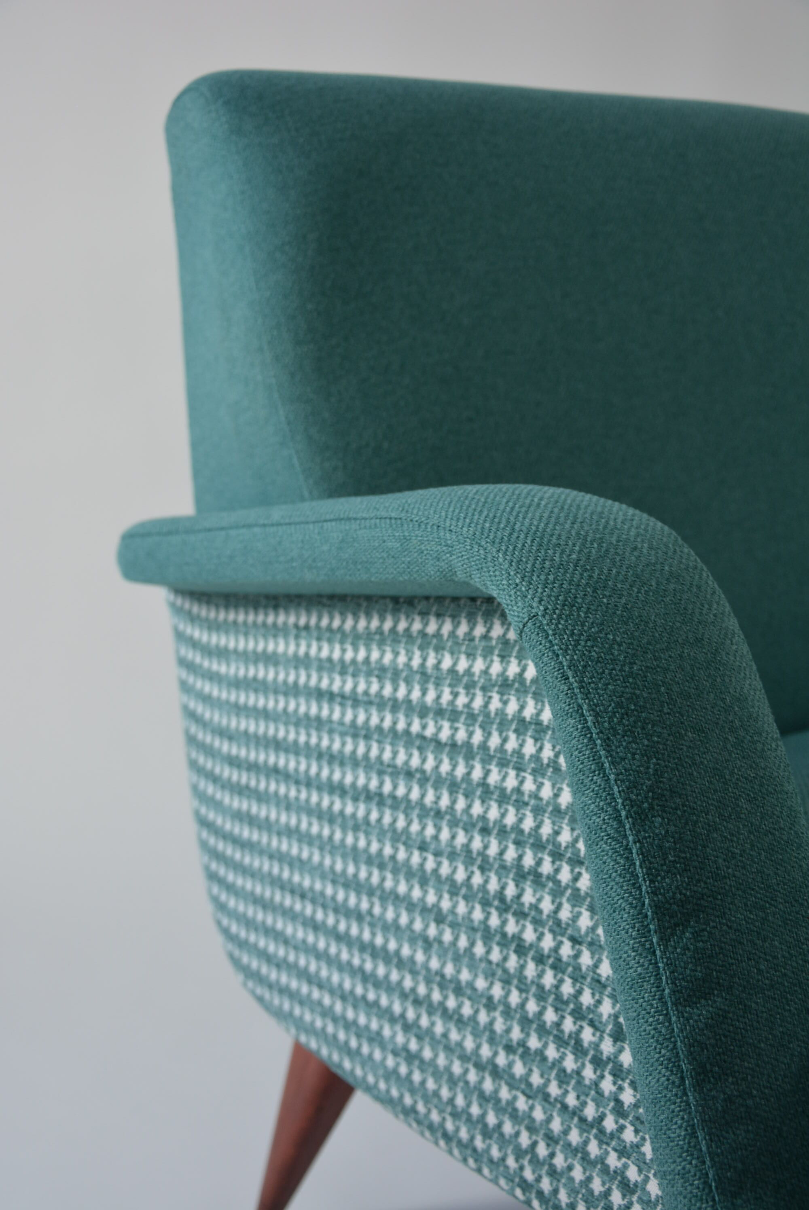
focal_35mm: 45
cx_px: 404
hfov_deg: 29.9
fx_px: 1514
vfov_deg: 43.6
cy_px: 605
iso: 400
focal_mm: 30
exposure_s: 1/100
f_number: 5
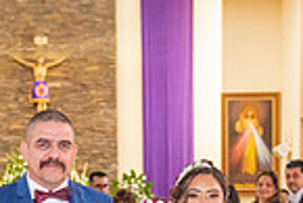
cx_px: 103
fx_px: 1163
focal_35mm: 138
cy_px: 387
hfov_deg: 14.8
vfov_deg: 9.4
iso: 2000
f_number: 2.8
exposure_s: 1/160
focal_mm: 28
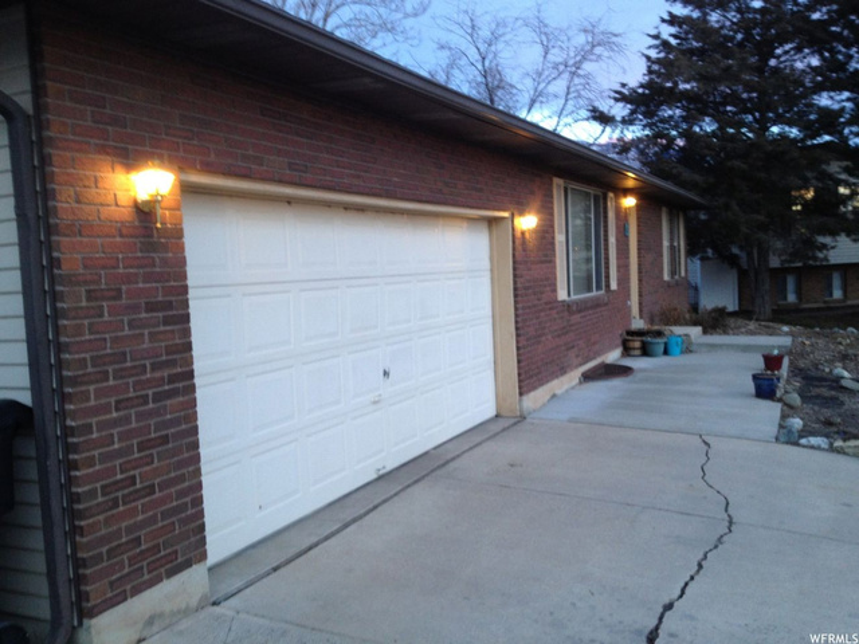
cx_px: 430
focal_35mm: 35
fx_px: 869
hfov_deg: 52.6
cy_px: 322
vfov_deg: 40.7
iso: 80
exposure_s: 1/20
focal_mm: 4.28
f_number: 2.4
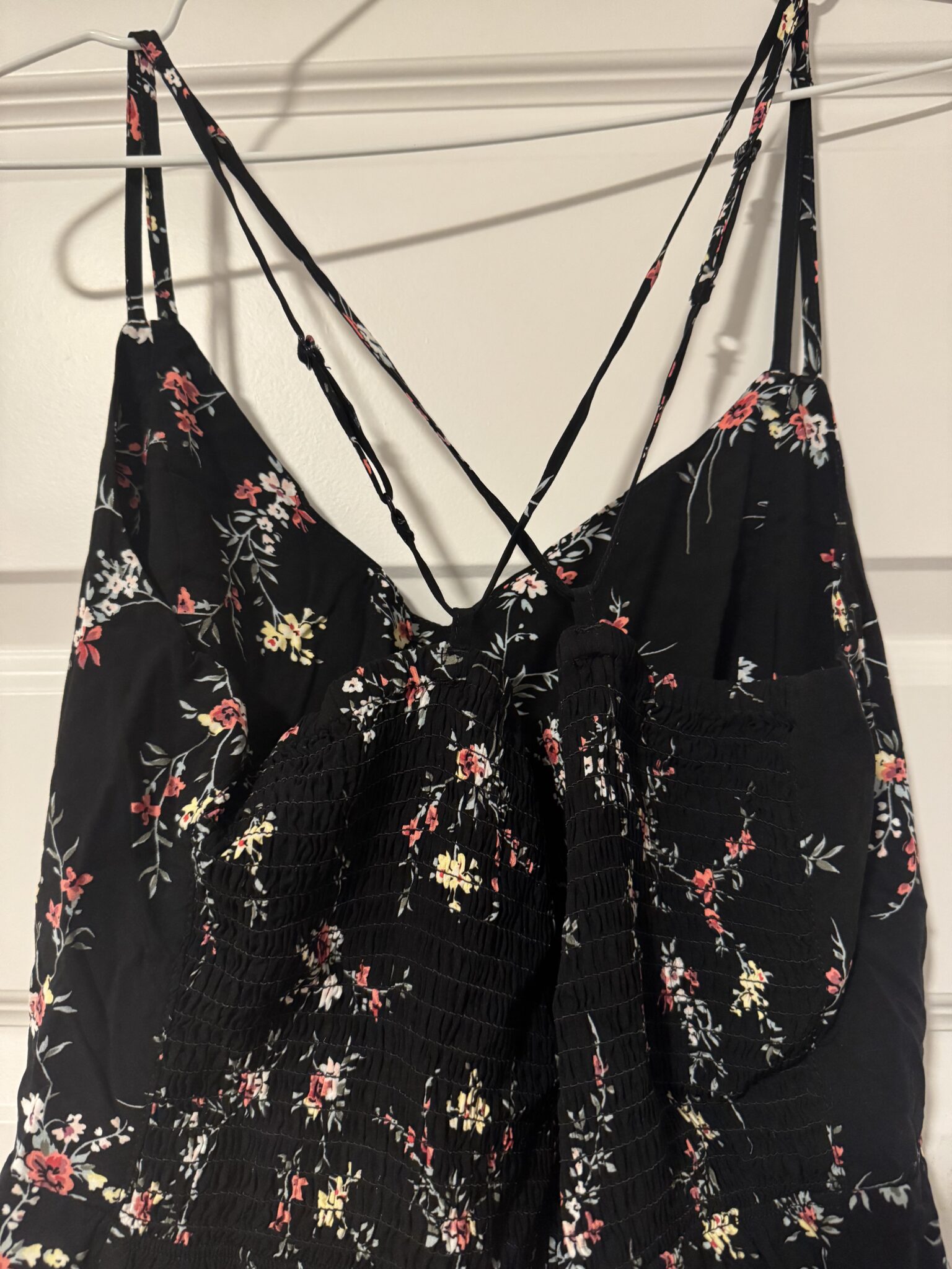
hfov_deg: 56.8
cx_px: 476
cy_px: 634
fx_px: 880
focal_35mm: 24
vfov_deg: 71.6
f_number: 1.78
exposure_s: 1/60
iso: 800
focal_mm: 6.76
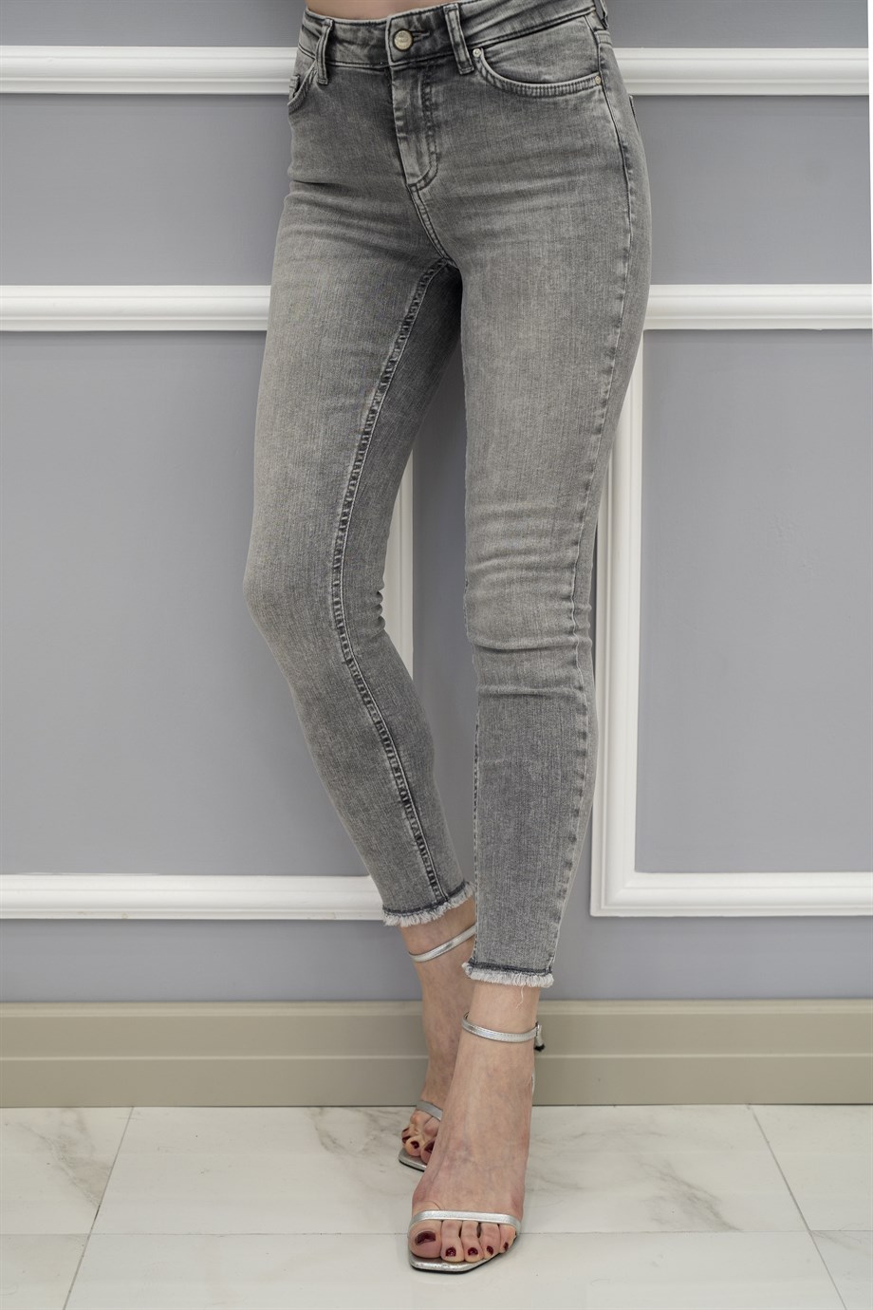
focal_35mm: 52
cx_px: 436
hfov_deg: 26.0
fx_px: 1891
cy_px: 655
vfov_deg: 38.2
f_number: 4.5
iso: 500
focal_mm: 52
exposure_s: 1/80
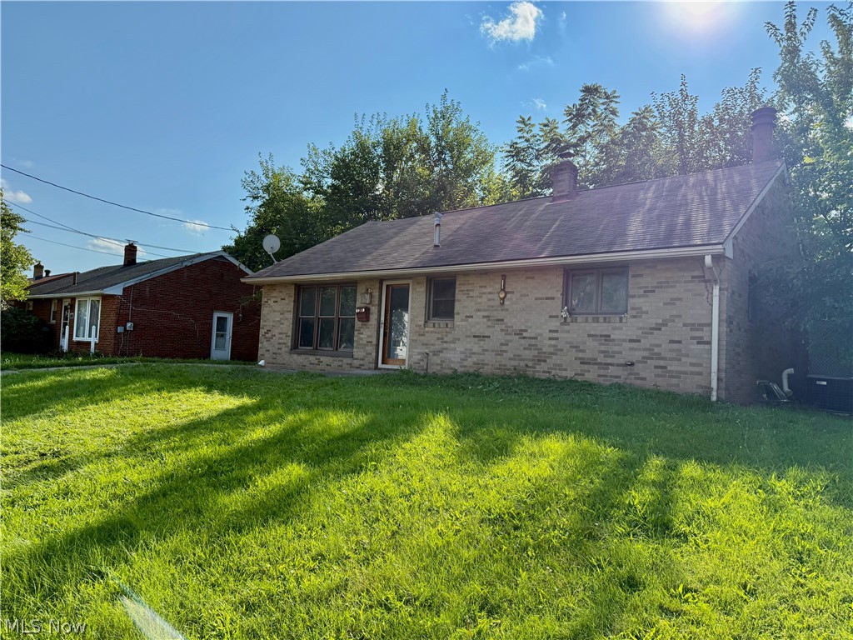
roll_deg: -3.3
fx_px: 591
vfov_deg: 56.8
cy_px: 320
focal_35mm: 24
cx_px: 426
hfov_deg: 71.6
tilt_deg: +3.3
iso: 100
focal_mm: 6.76
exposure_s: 1/5319
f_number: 1.78
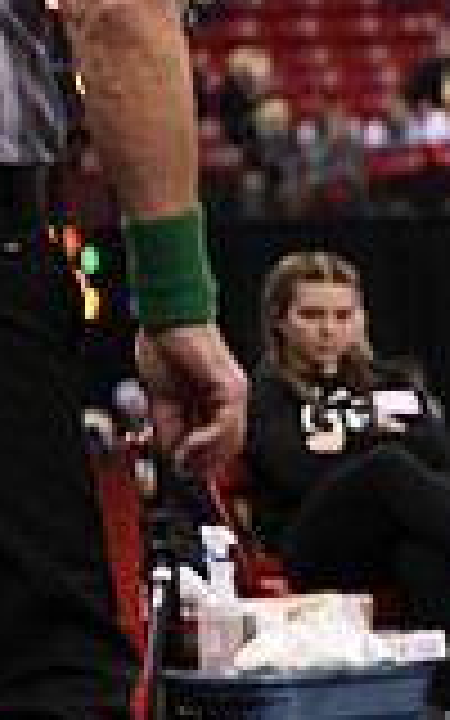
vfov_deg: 7.0
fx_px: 5887
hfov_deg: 4.3
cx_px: 1246
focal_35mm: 300
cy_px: 353
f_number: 3.2
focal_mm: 81
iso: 4000
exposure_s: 1/1000
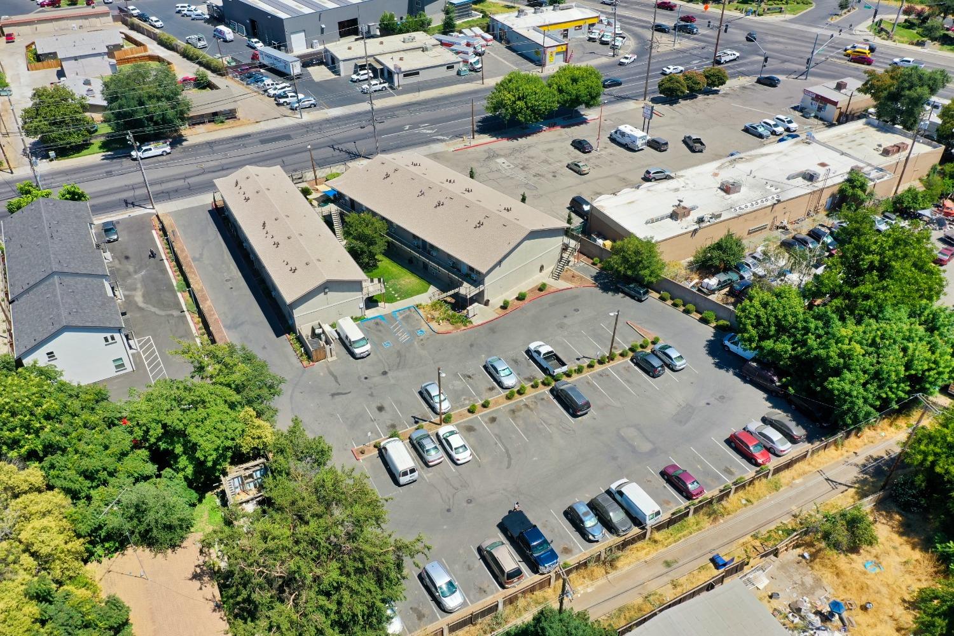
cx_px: 477
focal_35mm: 28
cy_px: 318
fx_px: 742
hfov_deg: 65.5
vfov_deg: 46.4
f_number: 5.6
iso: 100
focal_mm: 10.26
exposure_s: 1/400
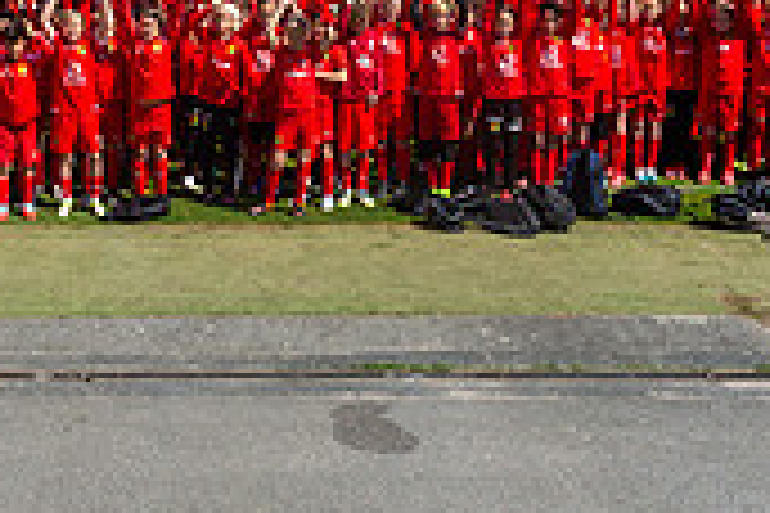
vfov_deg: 16.3
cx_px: 158
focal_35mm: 82
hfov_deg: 24.4
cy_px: 4
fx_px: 1754
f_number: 8
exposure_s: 1/320
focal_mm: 24
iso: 100
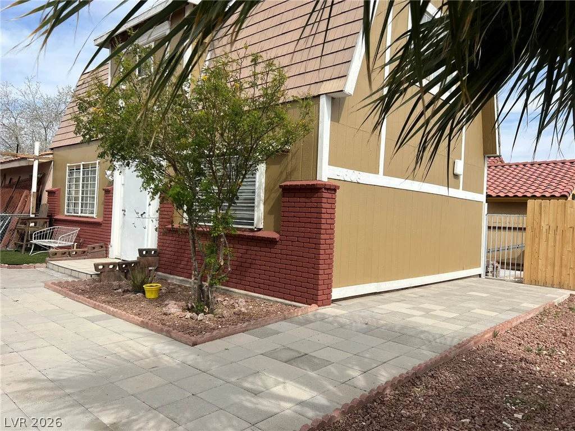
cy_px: 216
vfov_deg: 53.1
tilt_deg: +1.0
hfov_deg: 67.3
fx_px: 432
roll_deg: -2.8
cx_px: 288
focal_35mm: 26
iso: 50
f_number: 1.5
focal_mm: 5.7
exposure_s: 1/4274
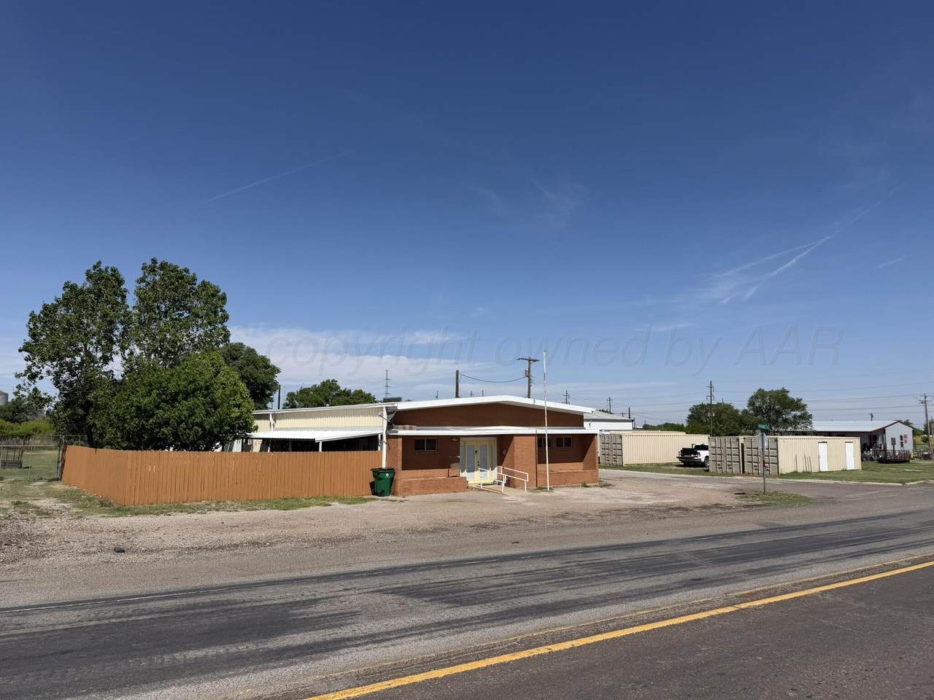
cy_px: 350
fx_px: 648
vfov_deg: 56.8
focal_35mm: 24
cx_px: 467
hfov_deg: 71.6
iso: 80
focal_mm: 6.76
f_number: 1.78
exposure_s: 1/7353
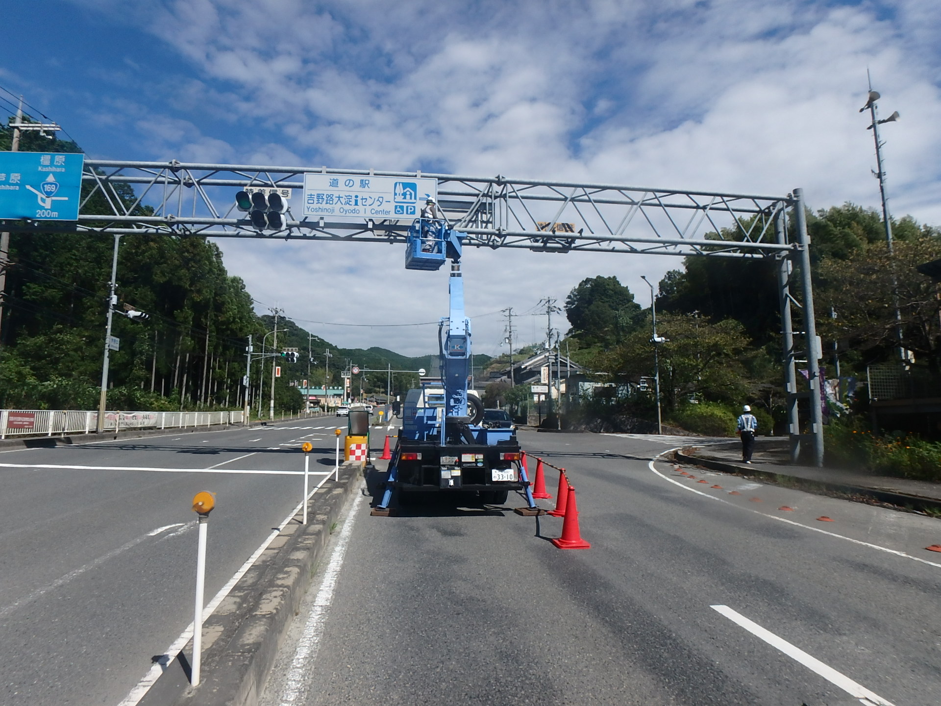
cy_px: 353
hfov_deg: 79.0
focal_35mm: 21
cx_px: 470
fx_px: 571
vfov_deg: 63.4
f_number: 6
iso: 125
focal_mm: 3.7
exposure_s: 1/640
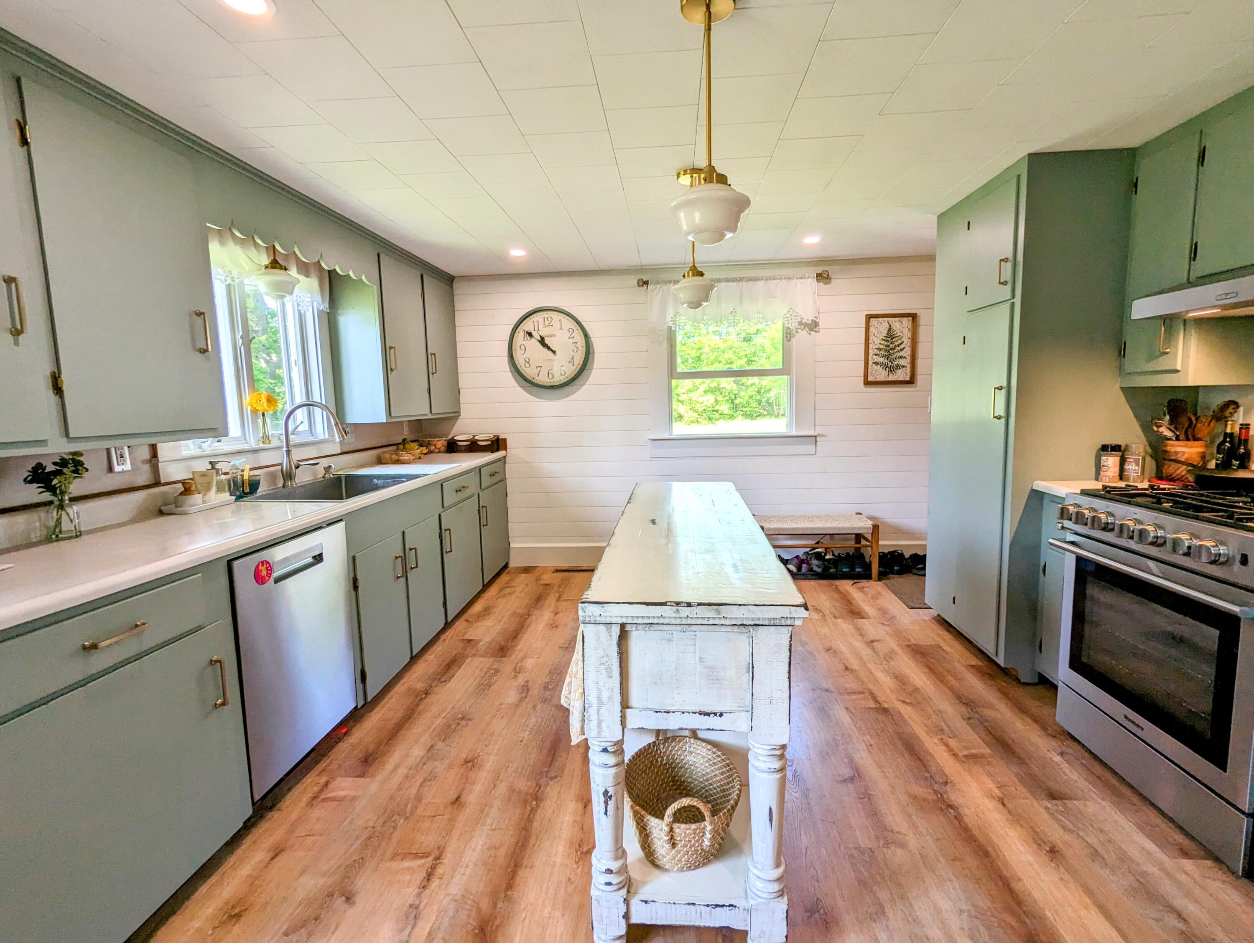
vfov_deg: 78.2
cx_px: 627
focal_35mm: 16
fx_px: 580
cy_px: 472
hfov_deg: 94.4
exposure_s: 1/120
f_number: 2.2
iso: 68
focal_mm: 2.35
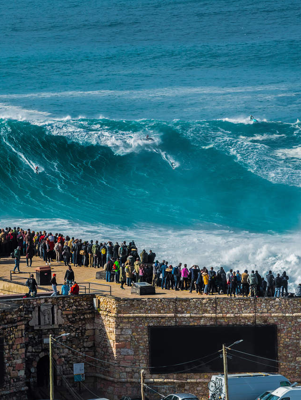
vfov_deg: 5.4
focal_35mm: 369
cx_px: 6
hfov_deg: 4.0
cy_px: 200
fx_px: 4276
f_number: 7.1
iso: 100
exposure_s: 1/800
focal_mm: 170
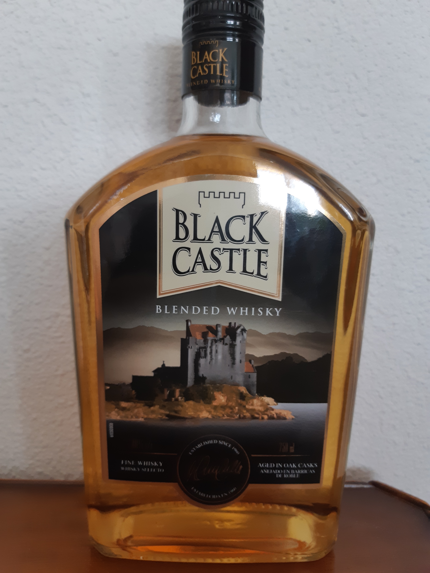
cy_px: 286
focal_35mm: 26
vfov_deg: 67.3
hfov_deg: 53.1
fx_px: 431
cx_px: 215
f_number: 1.7
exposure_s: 1/50
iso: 100
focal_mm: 3.93
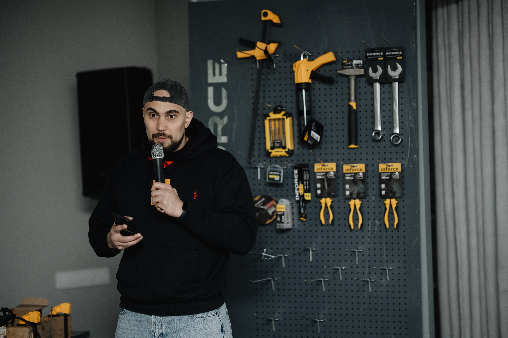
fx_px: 1222
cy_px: 169
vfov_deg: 15.8
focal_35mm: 87
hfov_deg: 23.5
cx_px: 254
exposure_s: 1/125
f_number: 1.4
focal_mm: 85
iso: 500
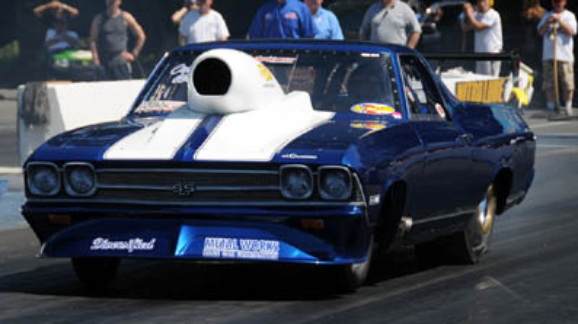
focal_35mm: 206
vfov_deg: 5.9
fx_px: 3156
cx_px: 290
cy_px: 147
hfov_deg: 10.5
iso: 400
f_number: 5.6
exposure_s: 1/2000
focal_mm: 130
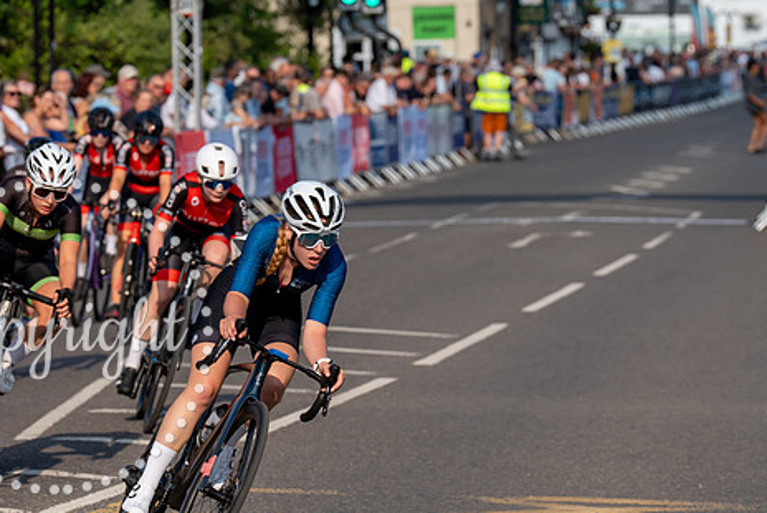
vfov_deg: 5.9
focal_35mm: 235
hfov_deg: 8.8
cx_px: 314
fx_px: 5010
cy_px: 249
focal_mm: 188
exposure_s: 1/1000
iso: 160
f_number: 6.3
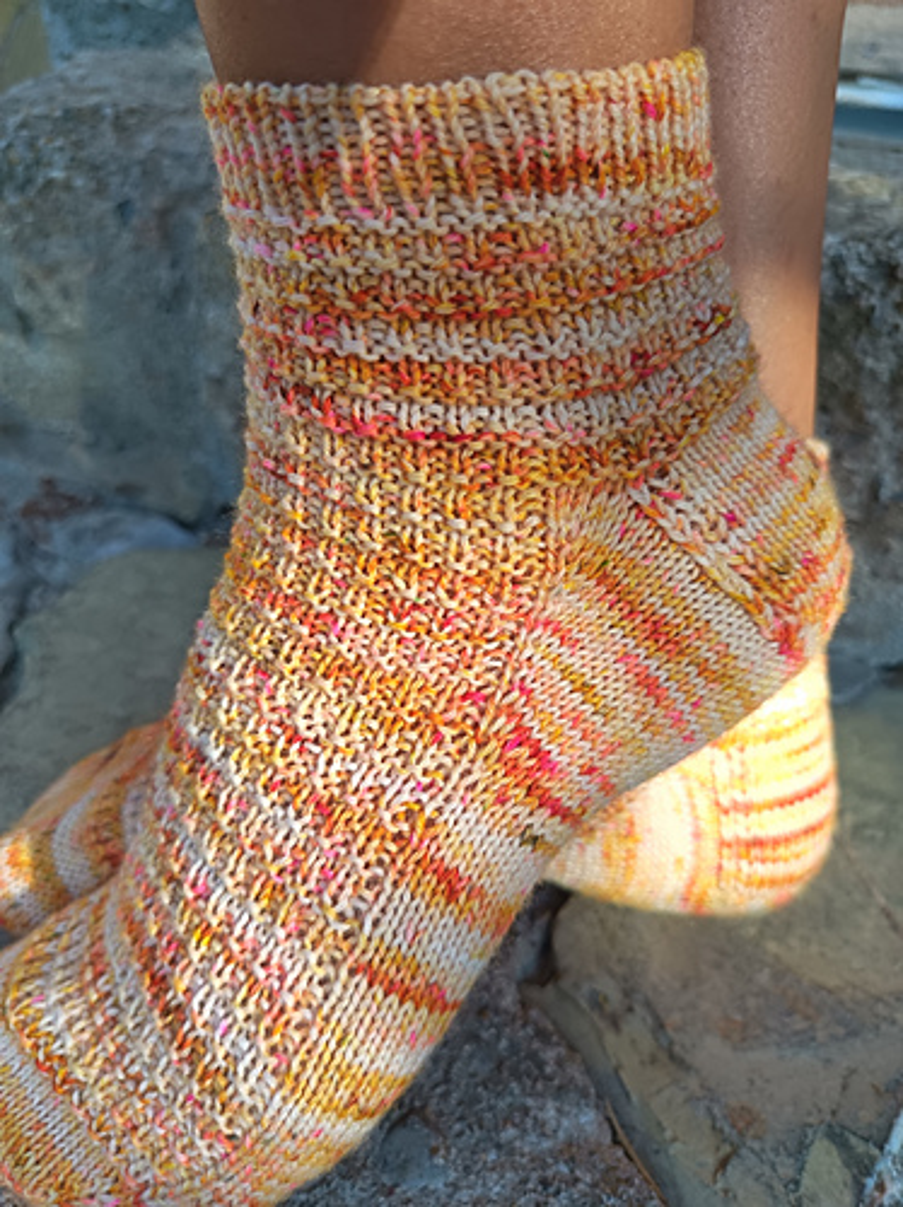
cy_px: 604
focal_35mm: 24
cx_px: 452
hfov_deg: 56.7
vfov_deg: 71.6
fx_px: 836
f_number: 1.75
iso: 100
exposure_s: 1/124
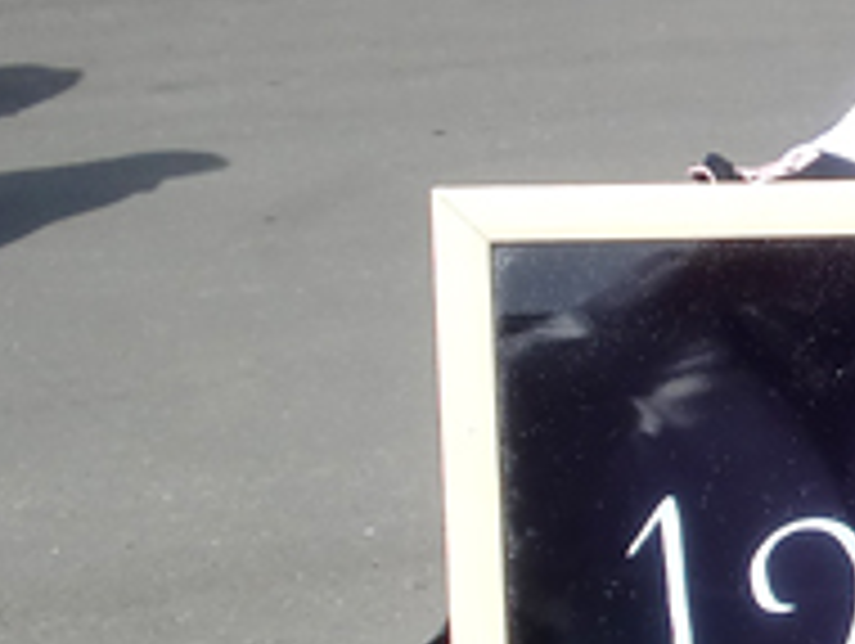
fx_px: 3685
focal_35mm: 149
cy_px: 372
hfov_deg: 12.8
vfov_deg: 10.0
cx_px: 1098
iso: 64
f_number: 3.4
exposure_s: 1/800
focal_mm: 7.91
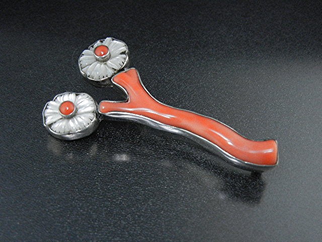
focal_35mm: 45
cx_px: 161
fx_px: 419
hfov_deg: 42.1
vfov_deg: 32.2
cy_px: 121
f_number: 7.6
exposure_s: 1/30
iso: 800
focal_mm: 8.1
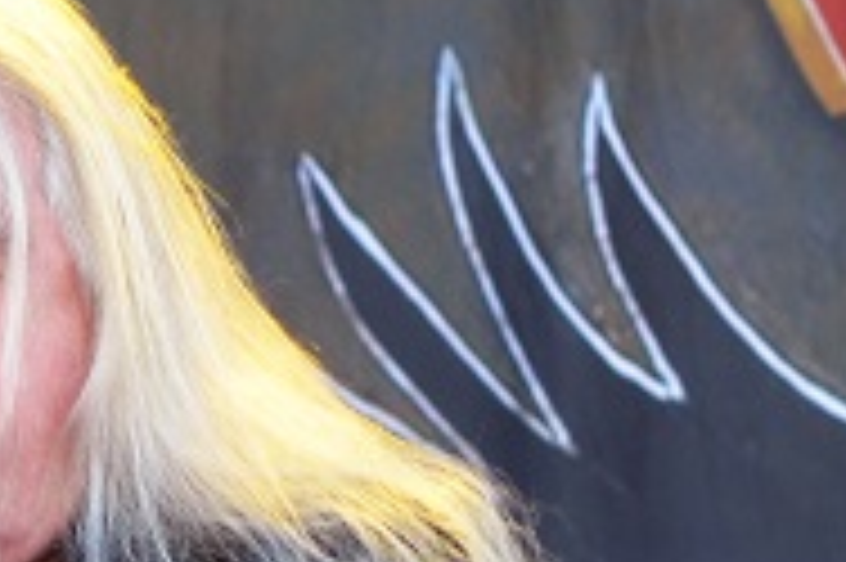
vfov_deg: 2.5
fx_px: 13101
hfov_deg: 3.7
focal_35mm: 558
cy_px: 1075
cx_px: -94
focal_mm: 70
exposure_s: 1/30
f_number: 9
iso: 320
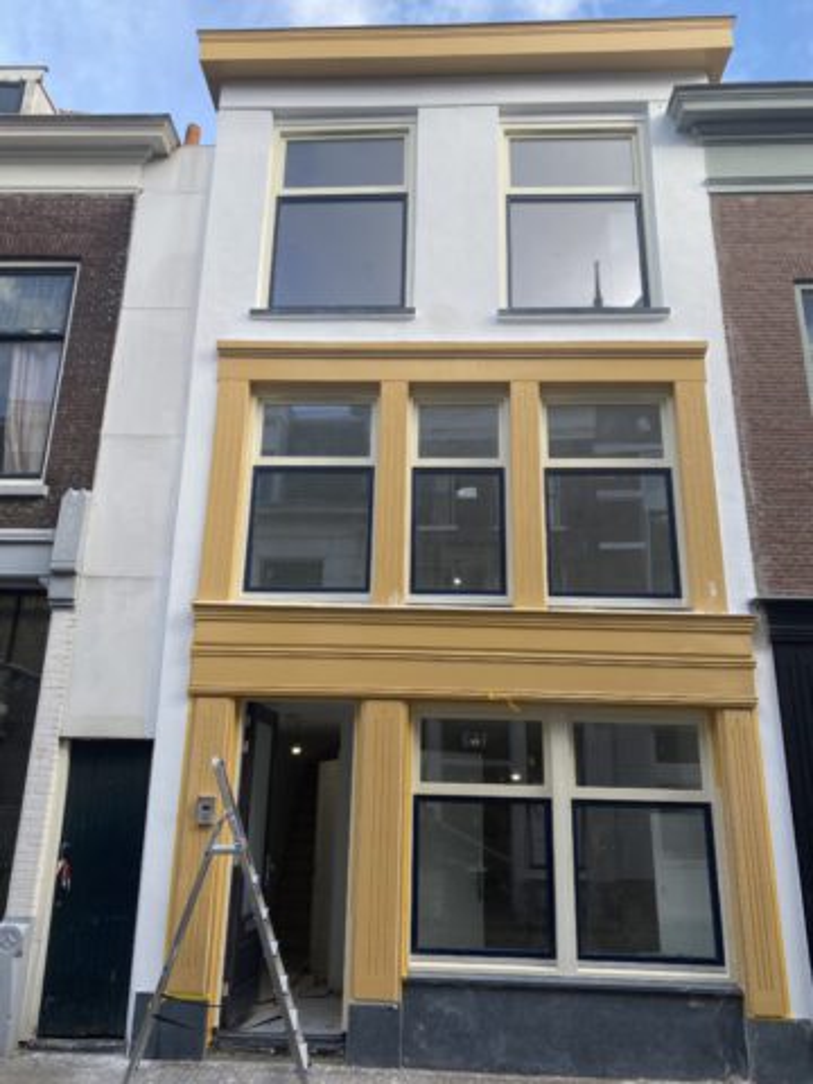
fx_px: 814
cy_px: 542
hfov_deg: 53.1
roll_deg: -1.3
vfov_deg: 67.3
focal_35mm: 26
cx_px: 406
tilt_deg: +19.0
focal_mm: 4.25
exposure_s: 1/674
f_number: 1.8
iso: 32
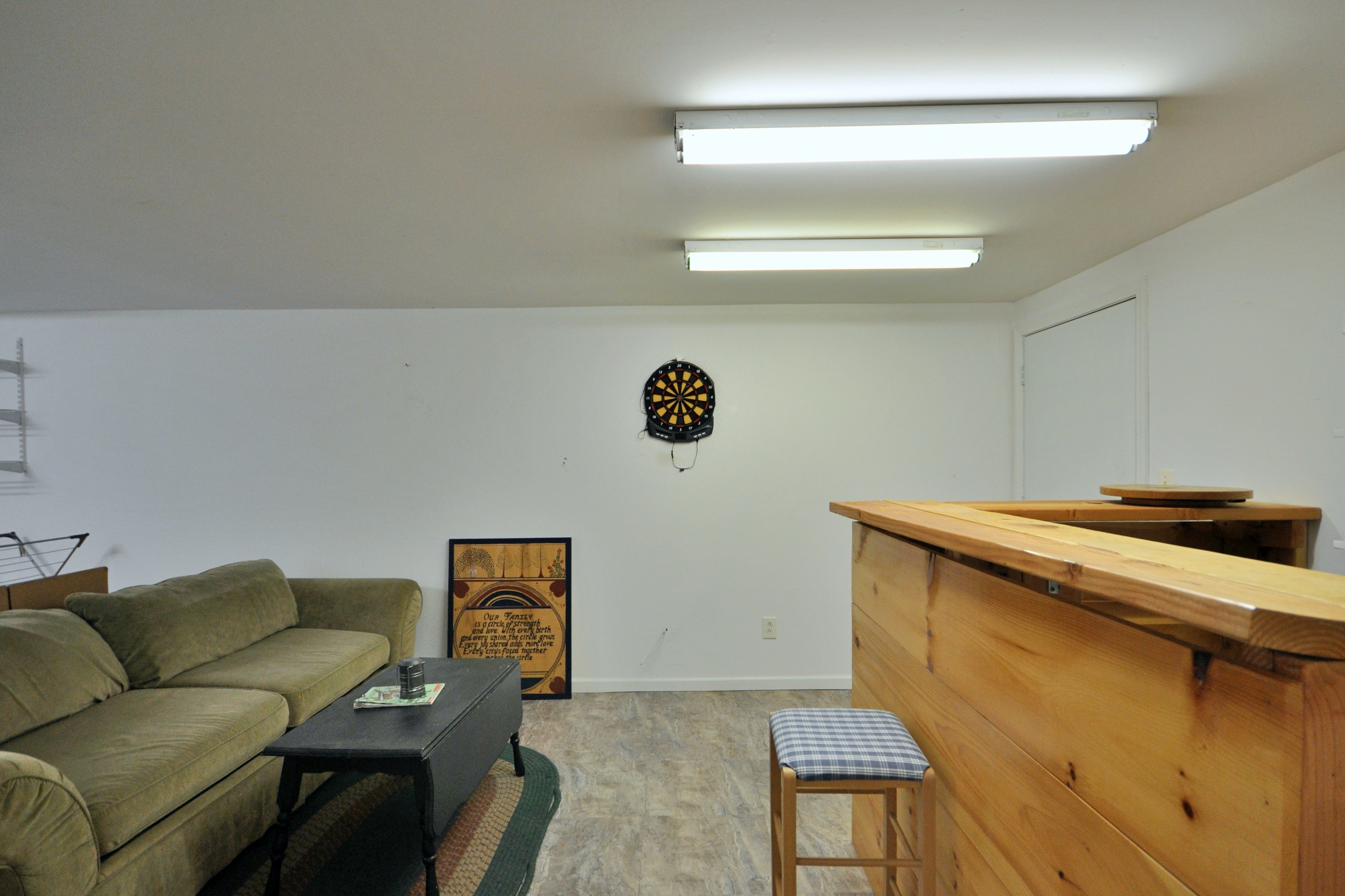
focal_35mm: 16
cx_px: 685
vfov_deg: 73.7
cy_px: 459
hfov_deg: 96.7
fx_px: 598
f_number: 4
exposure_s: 1/60
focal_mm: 10
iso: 450
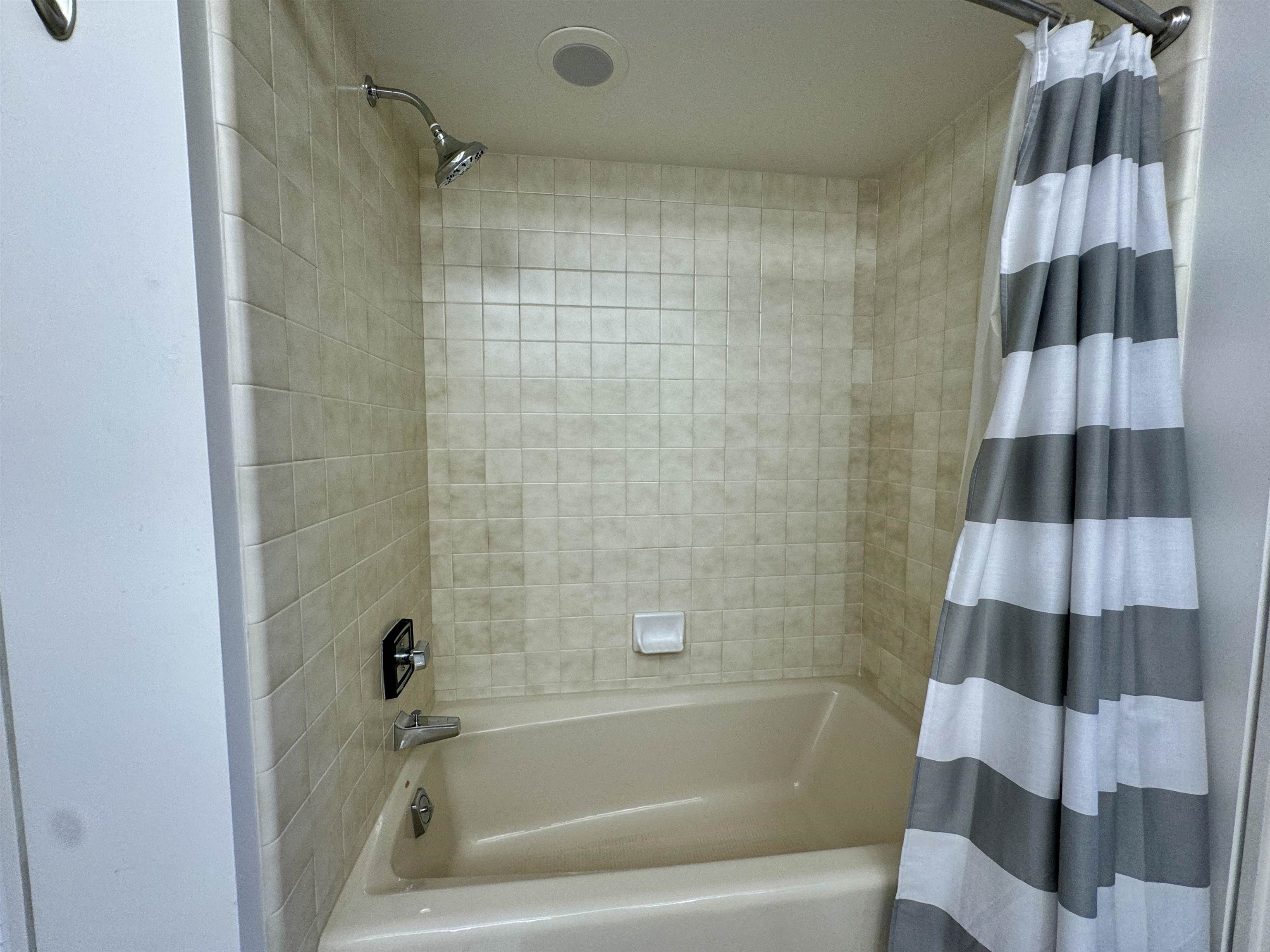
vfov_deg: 85.7
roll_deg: -0.6
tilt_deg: -4.9
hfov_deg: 102.1
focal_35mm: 14
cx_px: 635
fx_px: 514
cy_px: 476
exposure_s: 1/120
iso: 125
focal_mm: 2.22
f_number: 2.2
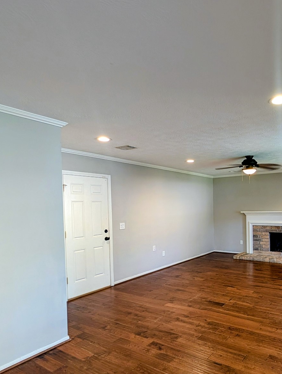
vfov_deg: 78.4
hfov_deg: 60.0
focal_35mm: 21
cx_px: 213
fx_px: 227
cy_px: 215
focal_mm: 2.02
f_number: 1.7
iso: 90
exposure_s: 1/40
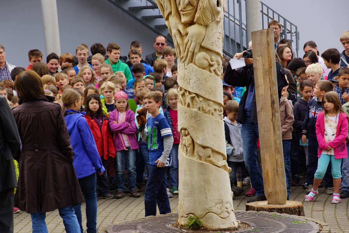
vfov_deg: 10.2
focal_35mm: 135
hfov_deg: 15.2
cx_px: 174
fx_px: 1309
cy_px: 116
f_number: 6.3
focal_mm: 90
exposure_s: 1/160
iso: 100
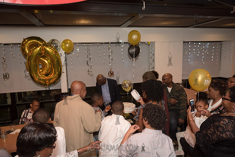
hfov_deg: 73.7
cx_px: 118
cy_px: 78
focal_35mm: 24
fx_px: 157
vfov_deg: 53.2
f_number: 3.5
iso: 1250
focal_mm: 24
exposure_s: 1/320
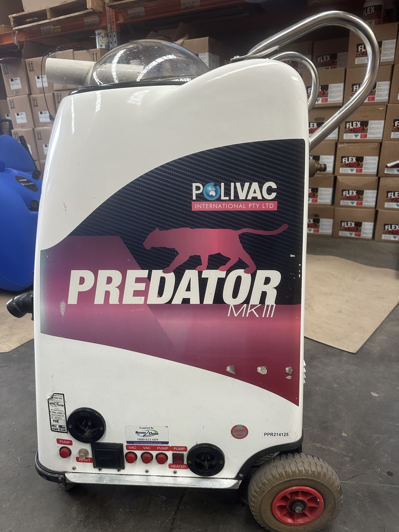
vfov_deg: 71.6
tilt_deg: -19.9
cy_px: 266
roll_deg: +1.4
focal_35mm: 24
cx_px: 200
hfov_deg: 56.8
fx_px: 369
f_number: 1.78
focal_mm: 6.86
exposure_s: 1/99
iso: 250
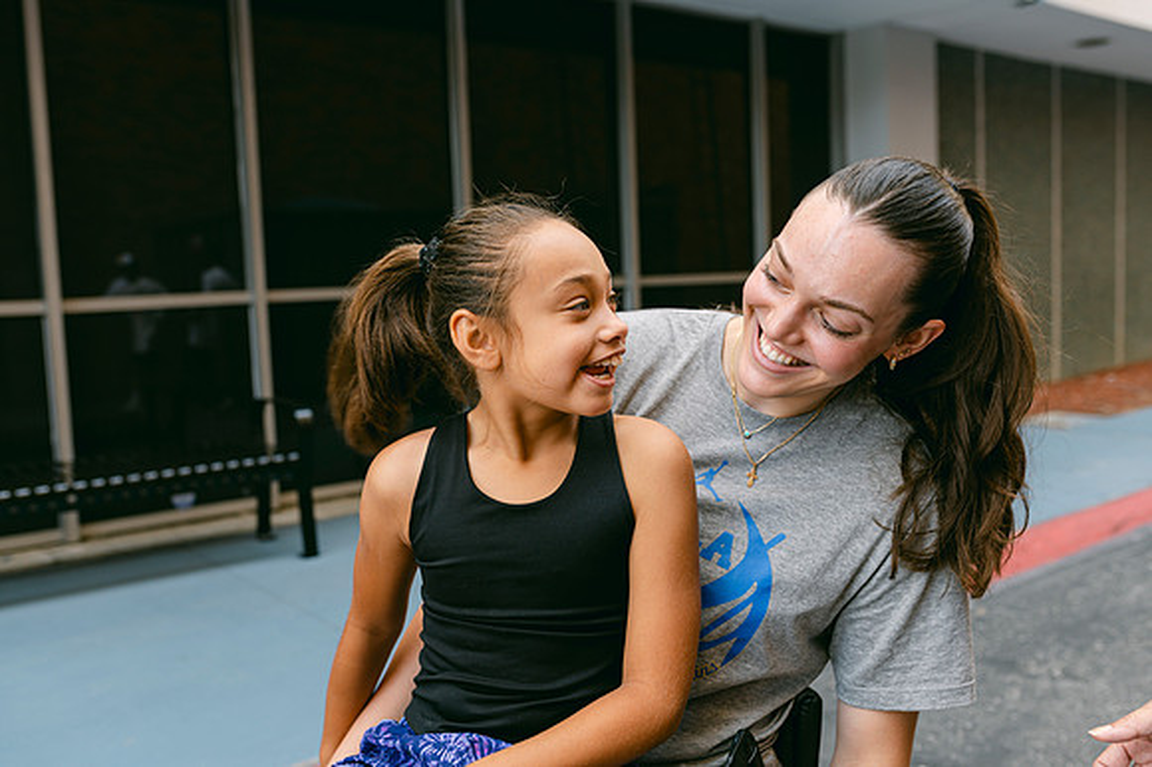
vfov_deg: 37.8
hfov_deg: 54.5
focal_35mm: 35
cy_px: 384
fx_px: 1119
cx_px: 576
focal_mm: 35
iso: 180
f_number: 4
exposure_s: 1/125
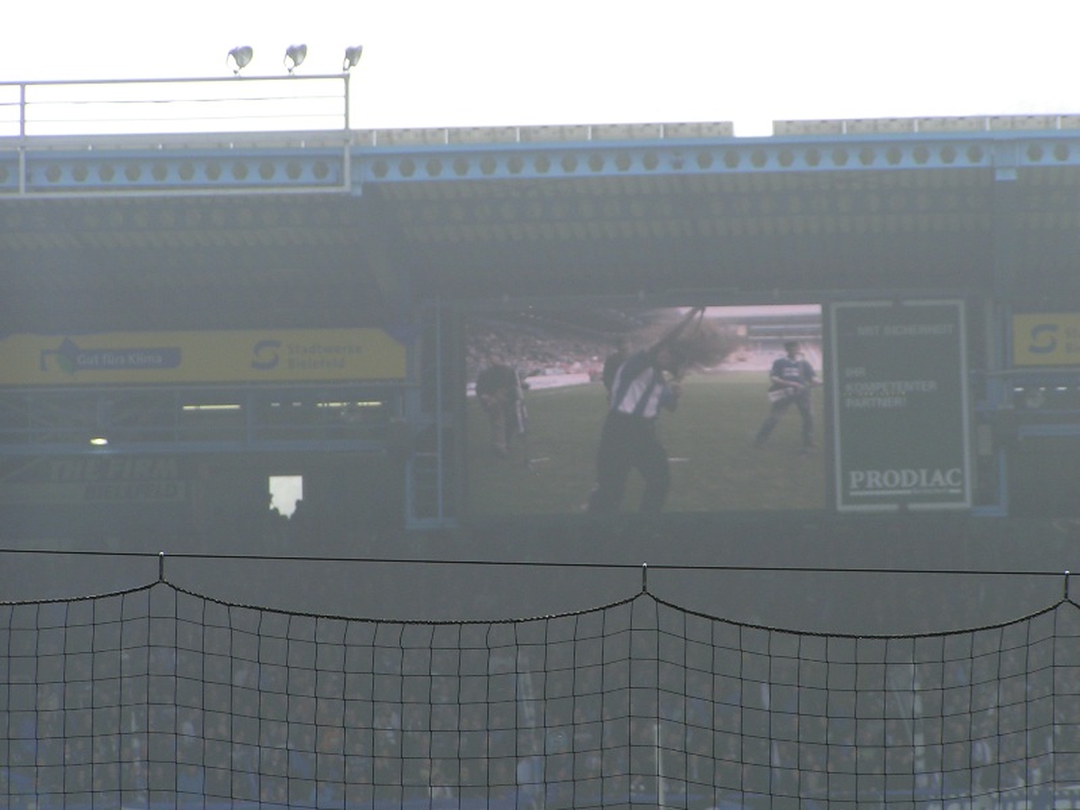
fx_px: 7051
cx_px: 540
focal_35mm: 226
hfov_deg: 8.8
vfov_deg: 6.6
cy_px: 405
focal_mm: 34.5
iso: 50
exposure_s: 1/400
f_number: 5.6
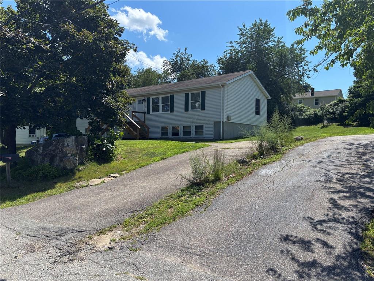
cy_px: 140
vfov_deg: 53.1
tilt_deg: +0.7
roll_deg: -0.1
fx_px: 281
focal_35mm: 26
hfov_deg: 67.3
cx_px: 187
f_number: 1.6
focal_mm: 5.96
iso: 50
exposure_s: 1/3106
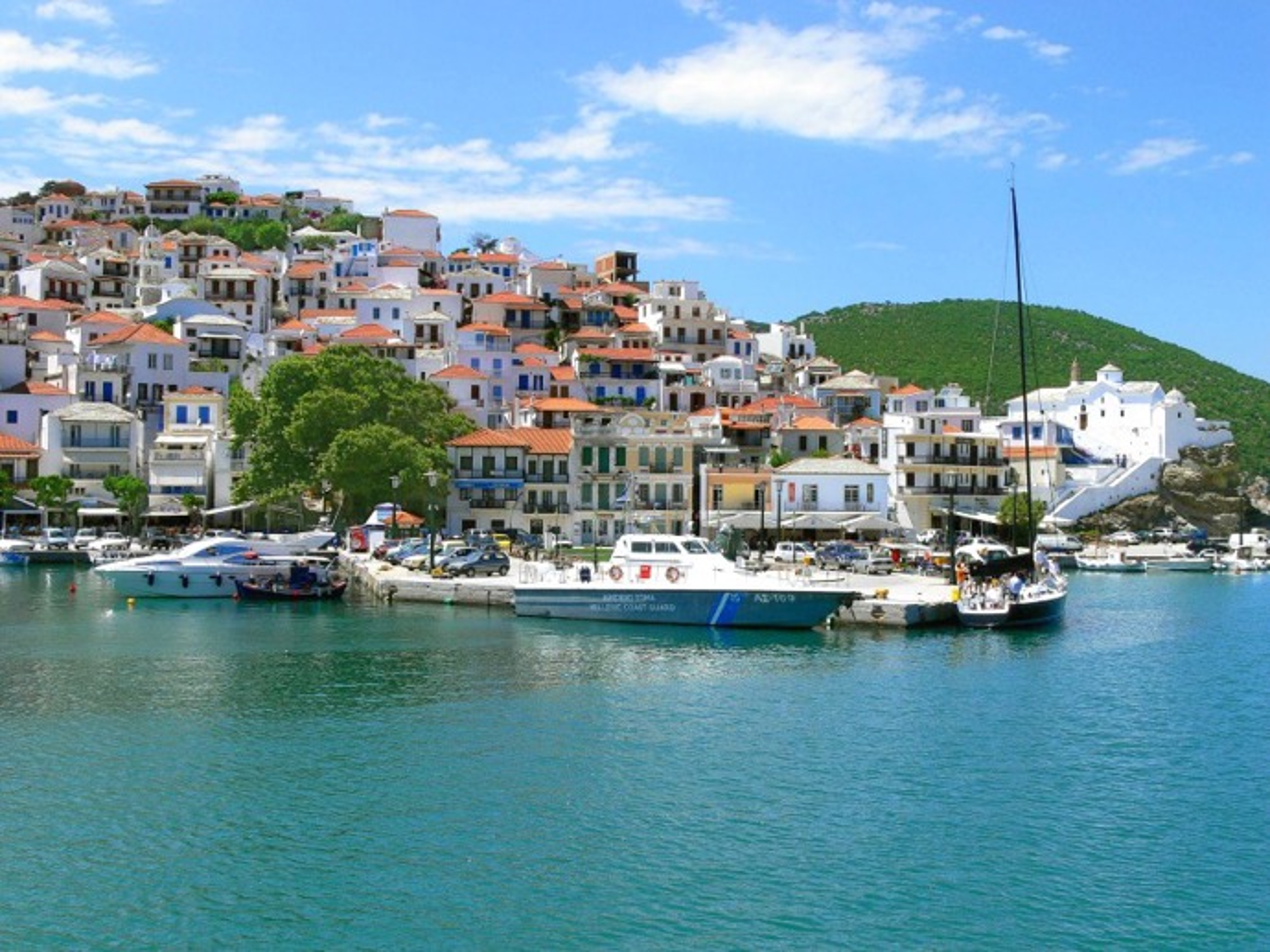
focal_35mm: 45
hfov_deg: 42.1
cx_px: 635
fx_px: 1650
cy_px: 476
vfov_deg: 32.2
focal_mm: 9.4
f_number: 5.6
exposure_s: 1/400
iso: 80
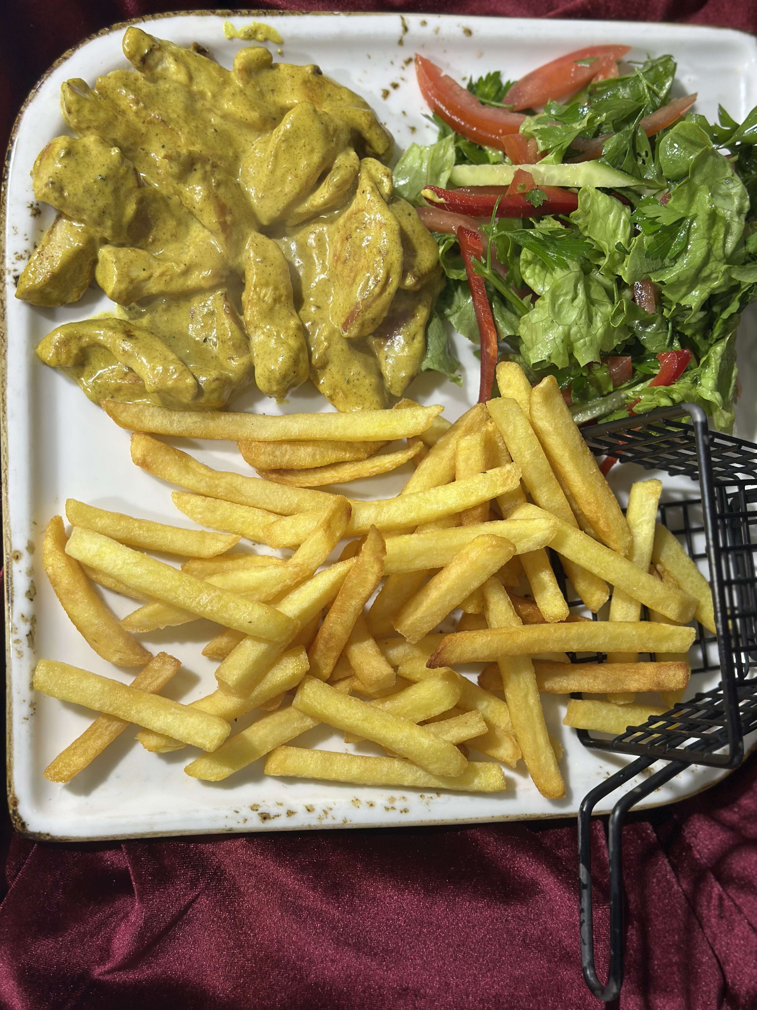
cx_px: 378
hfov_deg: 30.3
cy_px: 505
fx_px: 1400
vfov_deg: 39.7
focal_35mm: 48
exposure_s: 1/50
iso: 100
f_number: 1.78
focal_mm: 6.86
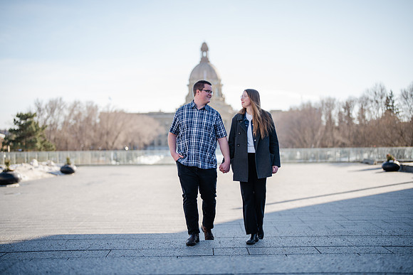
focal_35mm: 50
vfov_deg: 27.0
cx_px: 206
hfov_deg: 39.6
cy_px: 138
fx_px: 574
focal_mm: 50
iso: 100
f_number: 1.2
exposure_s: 1/3200
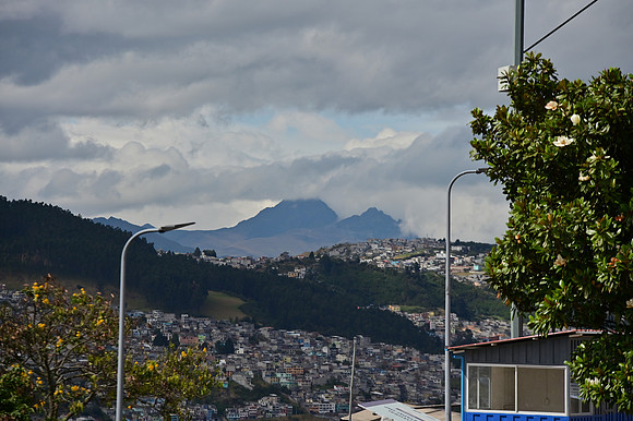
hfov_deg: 10.3
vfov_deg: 6.9
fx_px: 3515
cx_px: 316
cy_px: 210
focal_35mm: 200
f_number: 7.1
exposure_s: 1/3200
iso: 200
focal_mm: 200
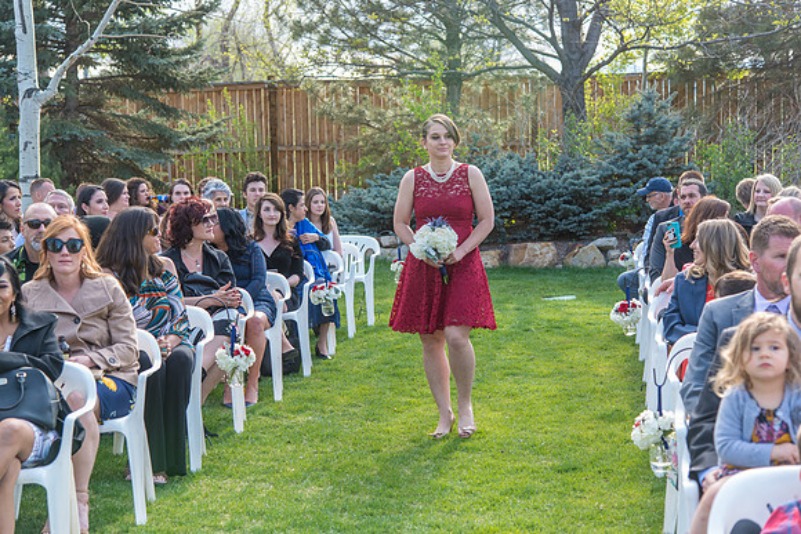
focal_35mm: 70
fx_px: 1558
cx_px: 400
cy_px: 267
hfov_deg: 28.8
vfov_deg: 19.5
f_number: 5
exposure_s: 1/125
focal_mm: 70
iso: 320
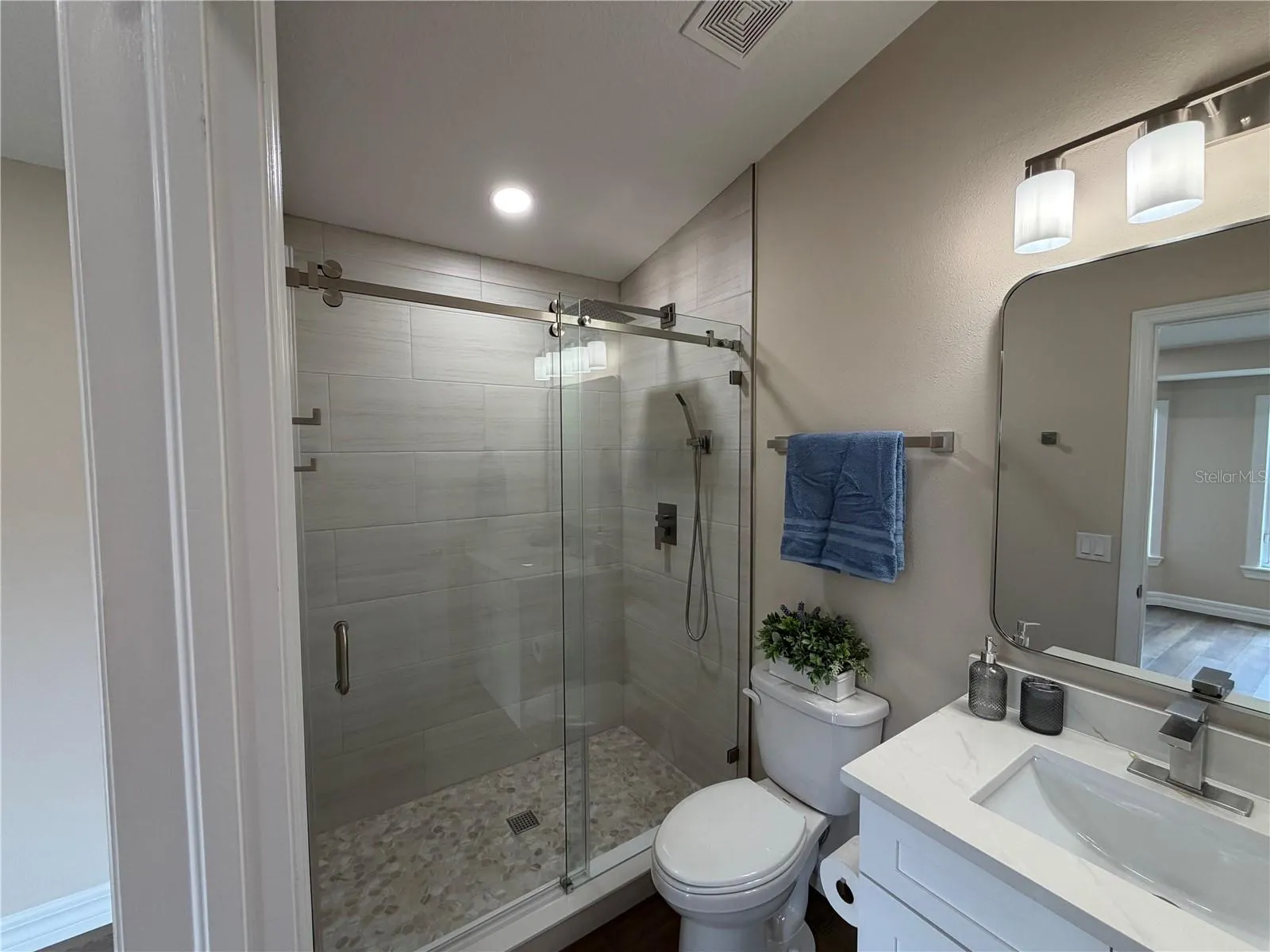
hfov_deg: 102.1
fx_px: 514
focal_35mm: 14
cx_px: 635
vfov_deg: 85.7
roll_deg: +0.6
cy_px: 476
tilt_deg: -2.7
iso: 160
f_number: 2.2
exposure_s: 1/91
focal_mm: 2.22
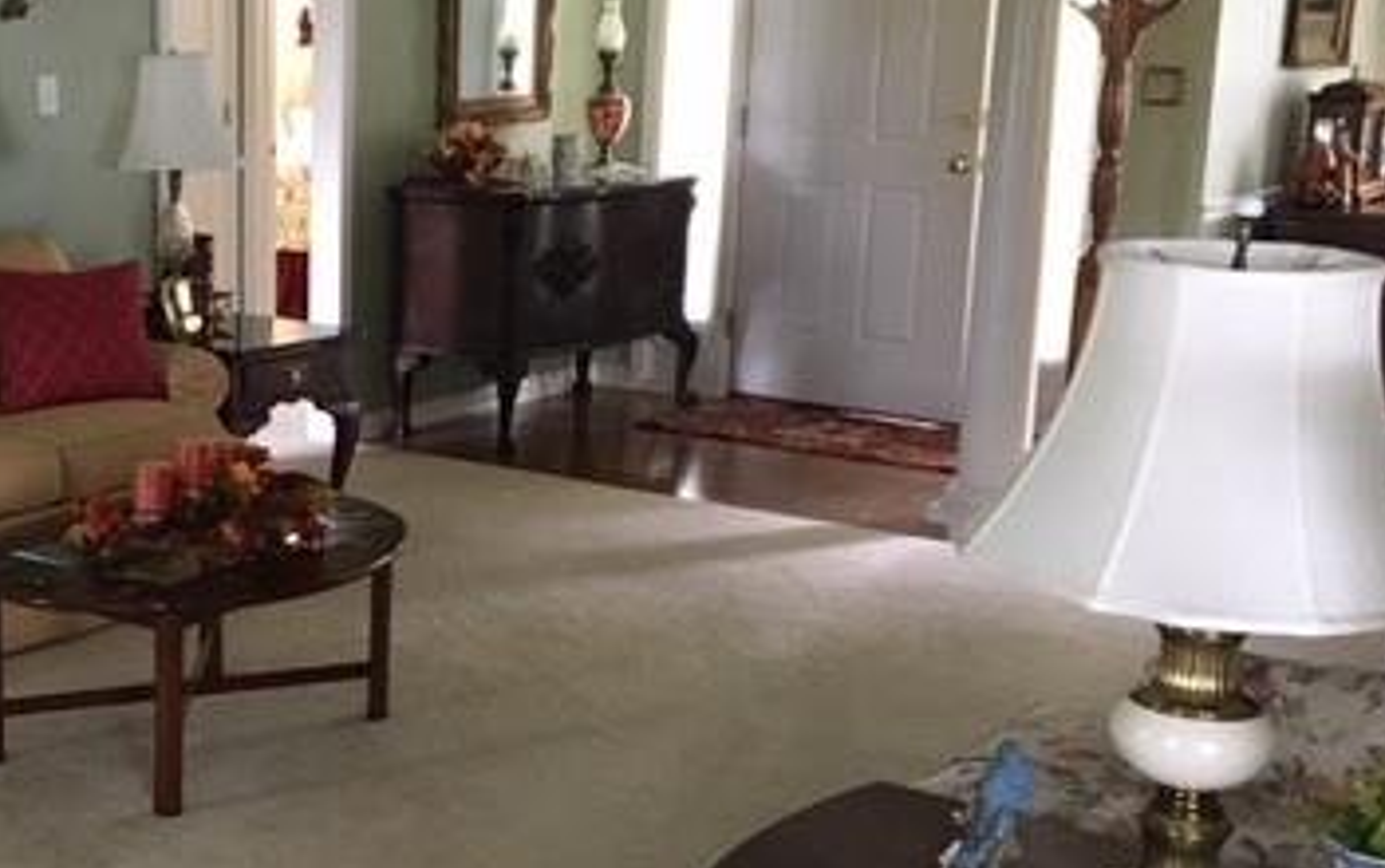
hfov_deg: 34.7
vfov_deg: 23.2
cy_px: 466
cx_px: 213
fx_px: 2115
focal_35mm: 56
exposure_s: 1/15
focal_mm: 4.15
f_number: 2.2
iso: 200
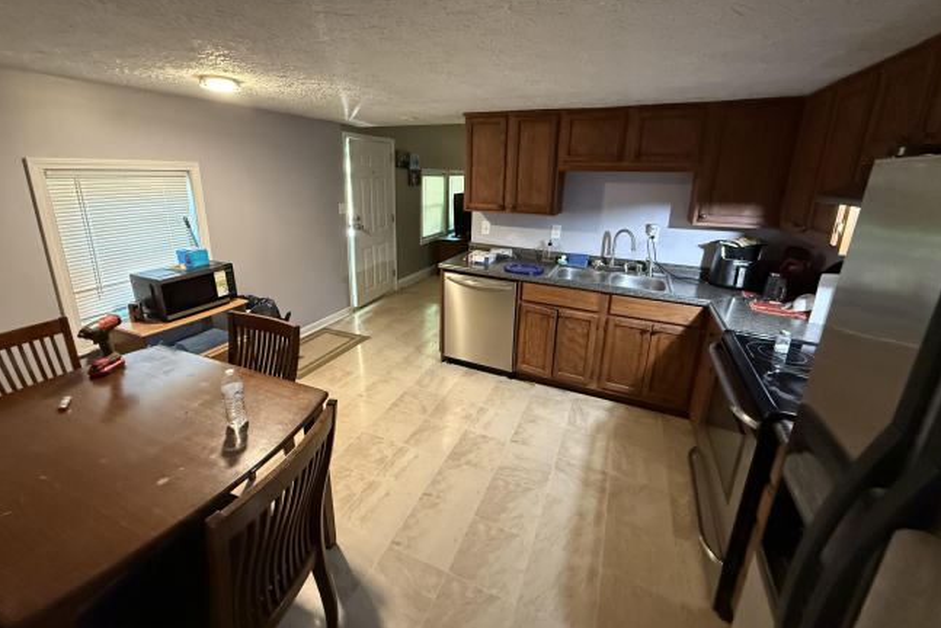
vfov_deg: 77.0
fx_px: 392
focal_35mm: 15
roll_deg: -1.3
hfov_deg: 100.4
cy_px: 275
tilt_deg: -14.1
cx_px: 462
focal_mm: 2.22
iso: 1000
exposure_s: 1/60
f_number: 2.2
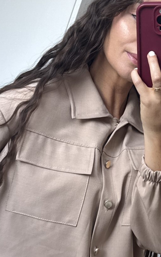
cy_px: 177
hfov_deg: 16.5
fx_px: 555
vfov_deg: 26.0
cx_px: 116
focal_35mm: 79
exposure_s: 1/121
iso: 200
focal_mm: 6.76
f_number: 1.78
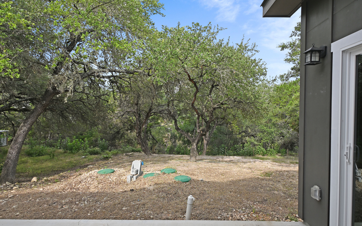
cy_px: 114
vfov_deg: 59.6
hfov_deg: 85.0
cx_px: 187
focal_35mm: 20
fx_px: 197
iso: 64
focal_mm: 12
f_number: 5.6
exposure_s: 1/125
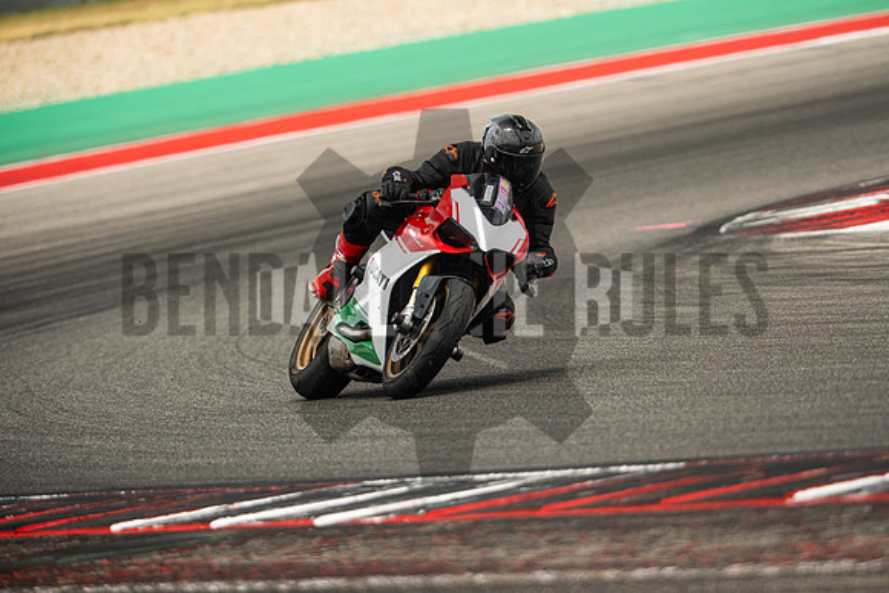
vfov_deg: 3.3
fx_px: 10374
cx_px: 444
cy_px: 296
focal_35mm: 420
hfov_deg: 4.9
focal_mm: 280
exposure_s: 1/2000
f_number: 2.8
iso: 400
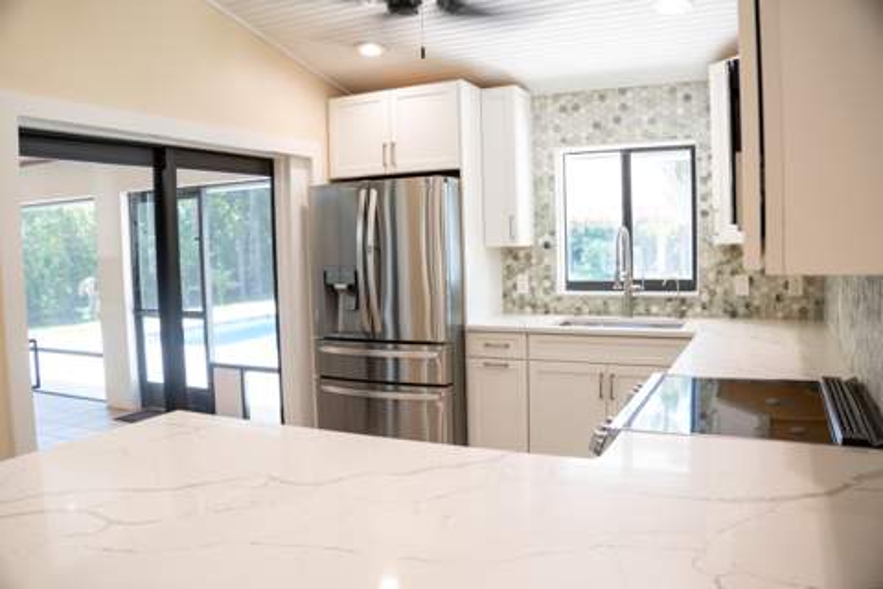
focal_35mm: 27
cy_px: 294
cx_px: 442
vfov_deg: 47.9
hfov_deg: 67.4
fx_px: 662
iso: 100
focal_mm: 18
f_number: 4.5
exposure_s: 1/10
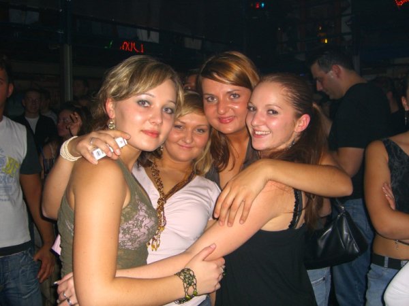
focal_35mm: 38
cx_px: 204
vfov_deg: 37.7
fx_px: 449
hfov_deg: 49.0
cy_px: 153
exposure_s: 1/60
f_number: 2.8
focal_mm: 7.9
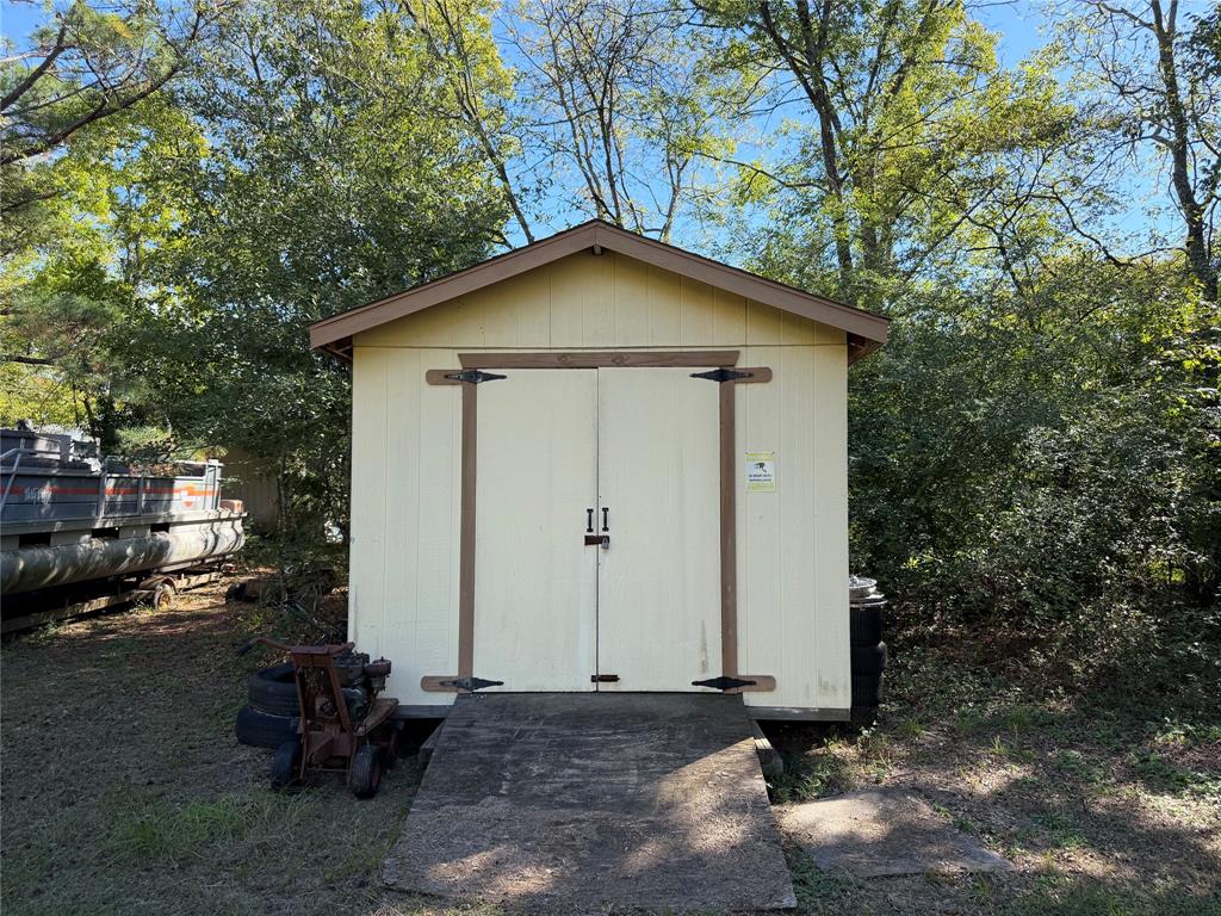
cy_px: 458
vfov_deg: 56.8
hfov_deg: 71.6
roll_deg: -0.5
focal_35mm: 24
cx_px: 610
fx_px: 847
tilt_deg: +2.1
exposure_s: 1/1271
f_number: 1.78
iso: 100
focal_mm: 6.76
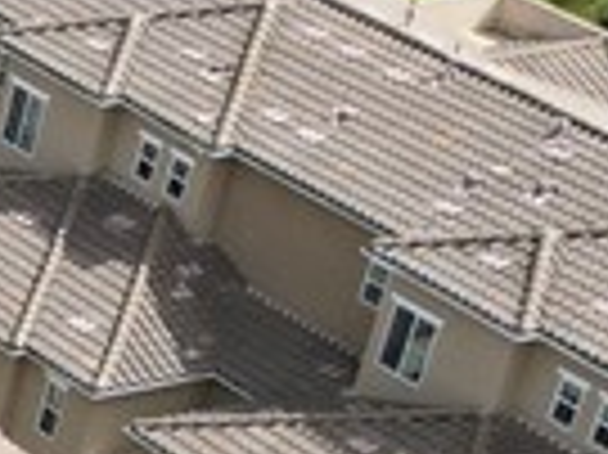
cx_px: -1297
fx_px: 3194
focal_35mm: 182
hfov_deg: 8.7
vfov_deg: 7.5
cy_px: 1155
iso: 130
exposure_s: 1/2500
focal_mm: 6.72
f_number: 1.7
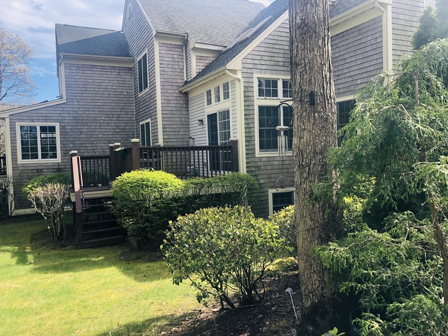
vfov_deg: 49.7
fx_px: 362
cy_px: 168
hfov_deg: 63.4
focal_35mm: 28
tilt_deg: -2.2
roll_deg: +2.5
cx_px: 224
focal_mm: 3.99
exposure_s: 1/471
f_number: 1.8
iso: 20
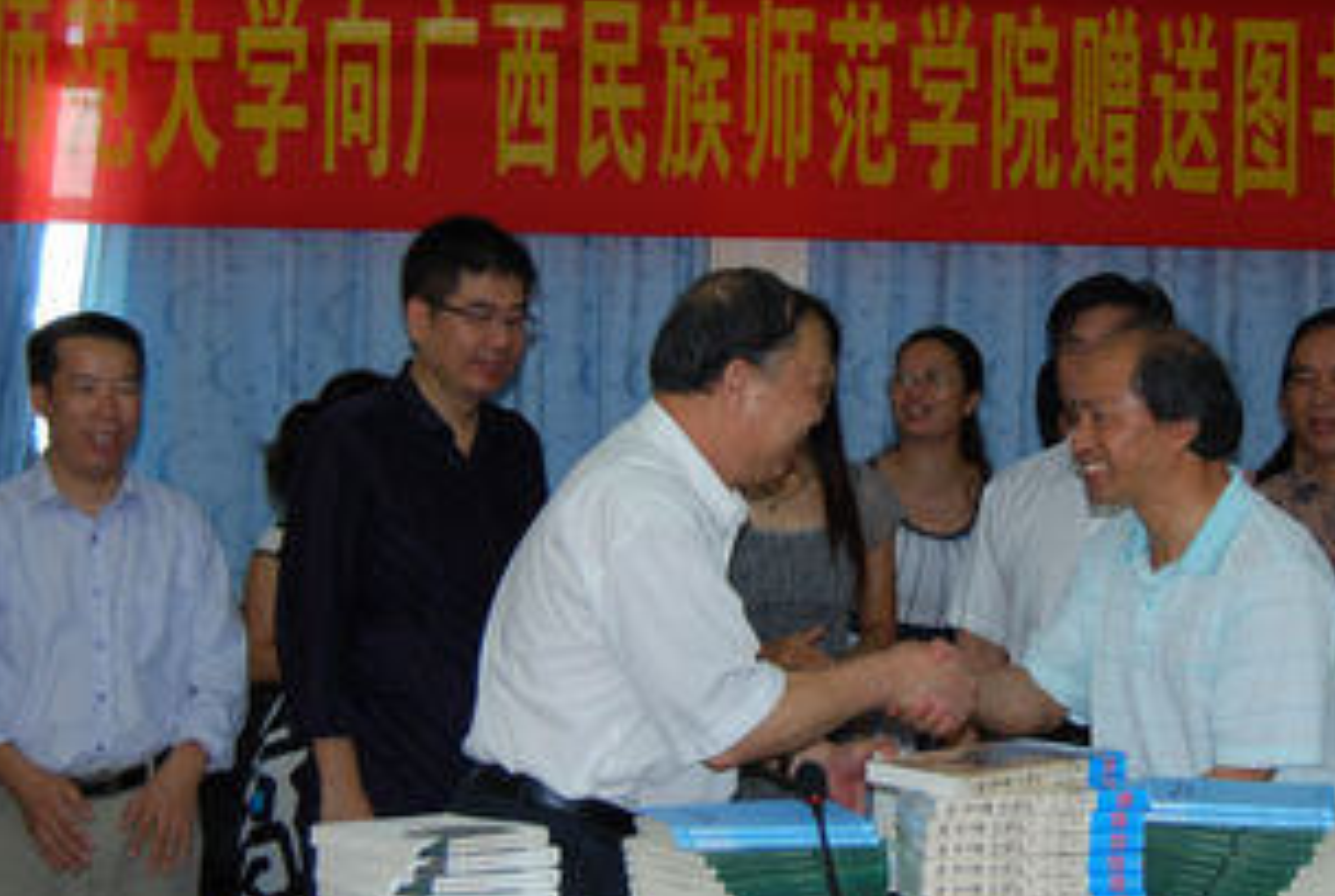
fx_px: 2861
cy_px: 404
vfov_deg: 17.8
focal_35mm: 77
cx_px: 848
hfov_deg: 26.2
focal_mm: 26
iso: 200
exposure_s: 1/60
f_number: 4.2
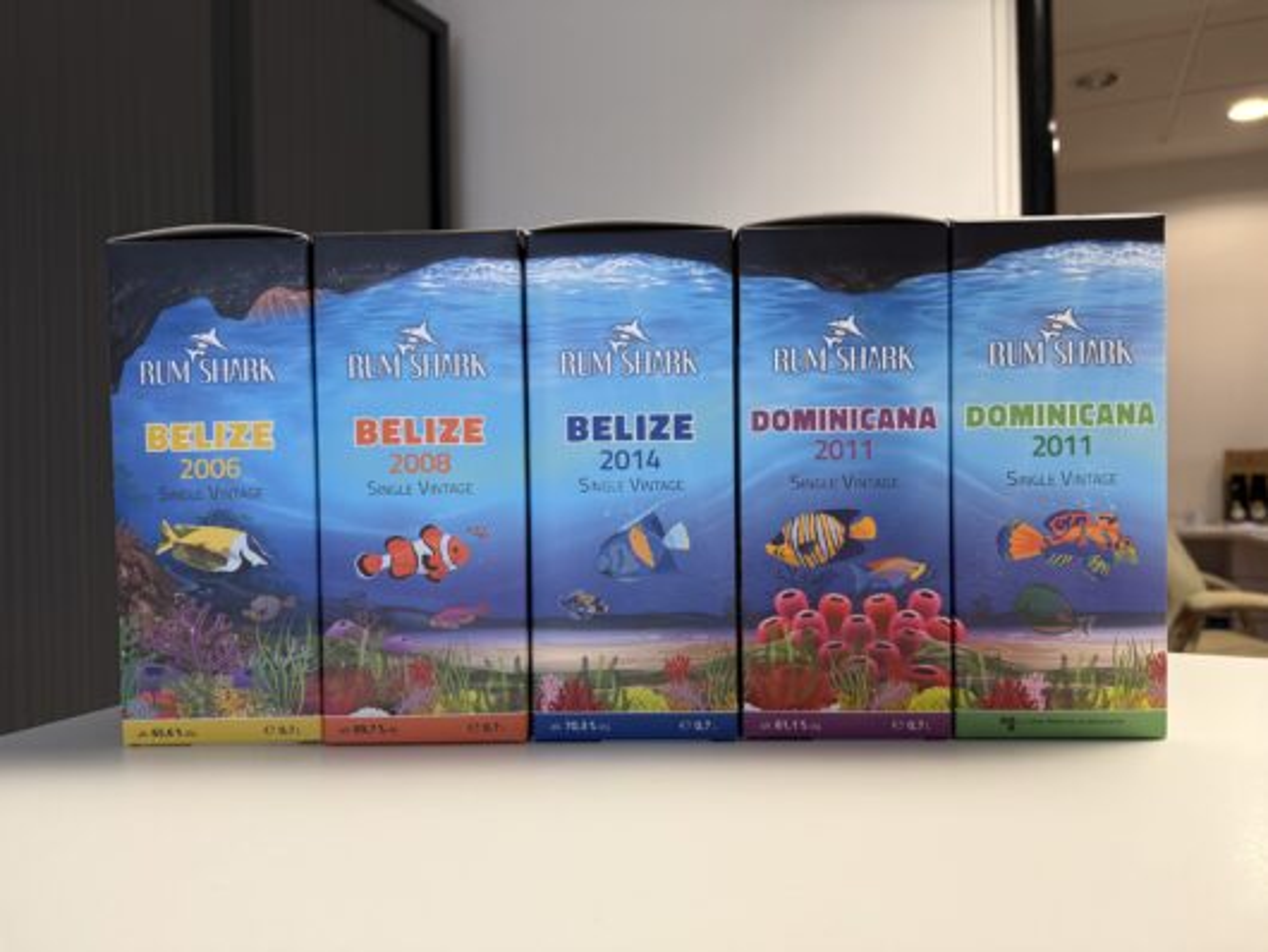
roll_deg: +0.7
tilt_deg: -0.8
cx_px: 634
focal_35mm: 24
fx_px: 880
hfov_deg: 71.6
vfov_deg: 56.9
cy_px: 476
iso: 125
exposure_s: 1/50
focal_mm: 6.76
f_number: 1.78
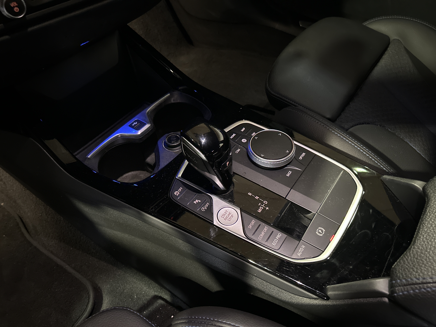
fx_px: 327
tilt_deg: -50.4
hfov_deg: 67.3
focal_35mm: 26
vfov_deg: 53.1
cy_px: 164
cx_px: 218
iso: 6400
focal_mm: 5.7
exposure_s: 1/67
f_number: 1.5
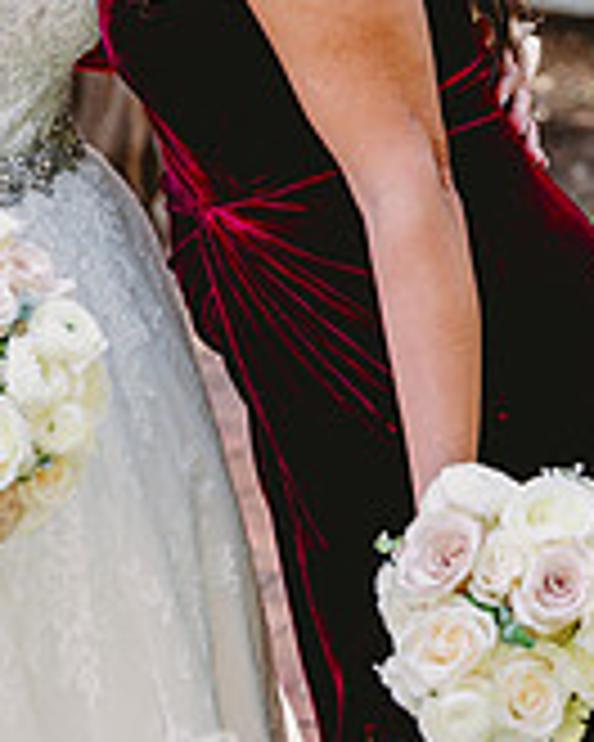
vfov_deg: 12.0
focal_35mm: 159
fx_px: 3494
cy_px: 36
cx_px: 104
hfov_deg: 9.7
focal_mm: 62
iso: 400
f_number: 3.5
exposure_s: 1/320
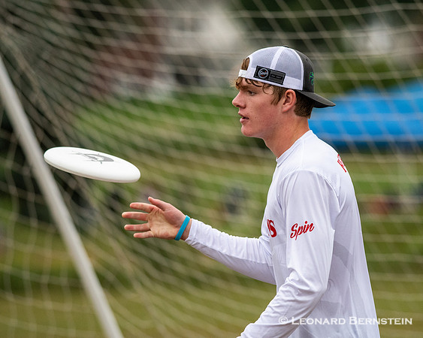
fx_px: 6402
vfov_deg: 3.0
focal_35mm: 512
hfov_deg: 3.8
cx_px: 256
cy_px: 167
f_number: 4.5
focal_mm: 300
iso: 1600
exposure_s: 1/2000
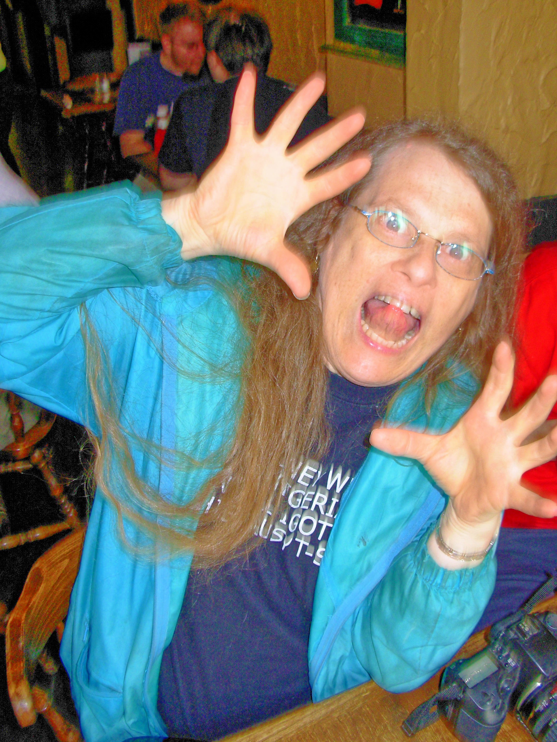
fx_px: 815
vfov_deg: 49.0
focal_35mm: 38
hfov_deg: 37.7
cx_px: 278
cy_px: 371
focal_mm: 6.3
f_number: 2.9
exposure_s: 1/32
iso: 50
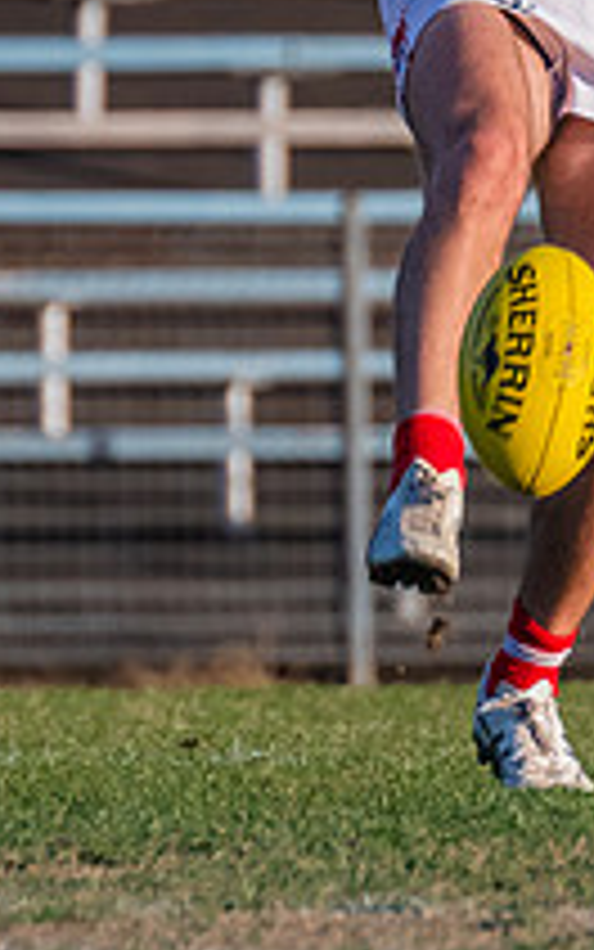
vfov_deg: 0.8
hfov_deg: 0.5
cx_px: 534
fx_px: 64425
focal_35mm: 2489
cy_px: -185
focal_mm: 420
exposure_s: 1/1600
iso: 800
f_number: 6.3
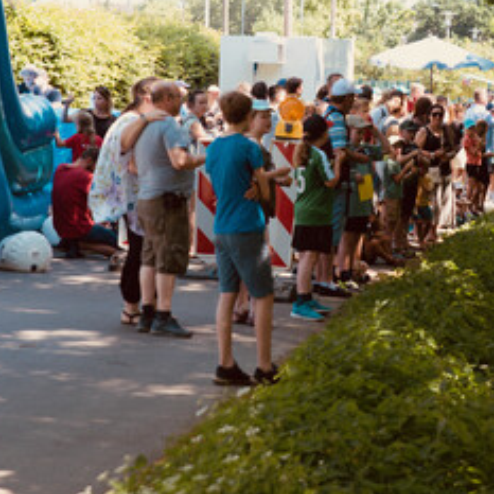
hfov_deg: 11.4
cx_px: 401
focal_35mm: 153
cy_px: 128
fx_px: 2470
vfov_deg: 11.4
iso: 100
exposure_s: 1/125
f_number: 5.6
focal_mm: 70
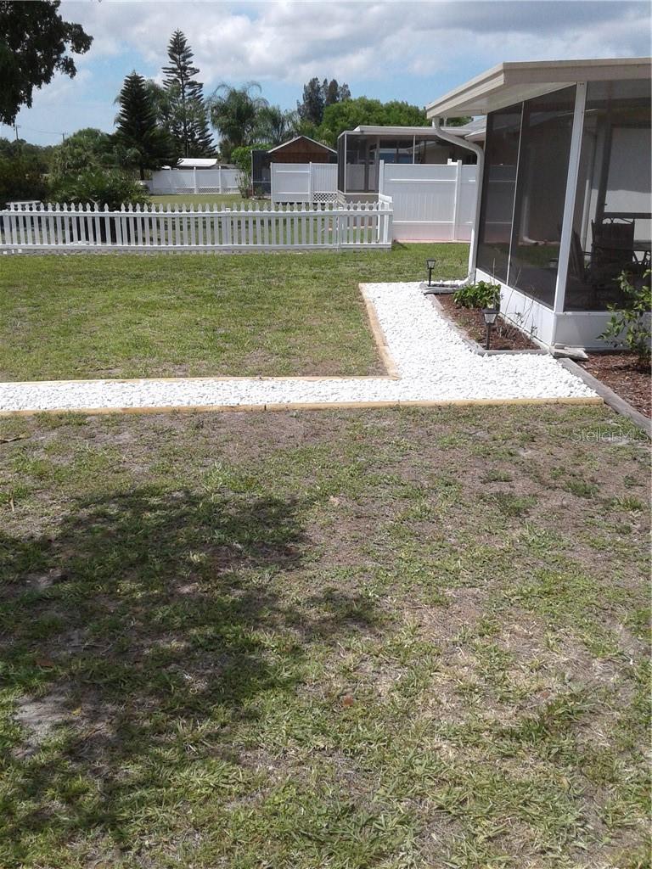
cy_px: 434
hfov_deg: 42.9
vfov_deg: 55.4
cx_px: 326
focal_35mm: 33
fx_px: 829
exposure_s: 1/2032
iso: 50
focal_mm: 3.3
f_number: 2.2
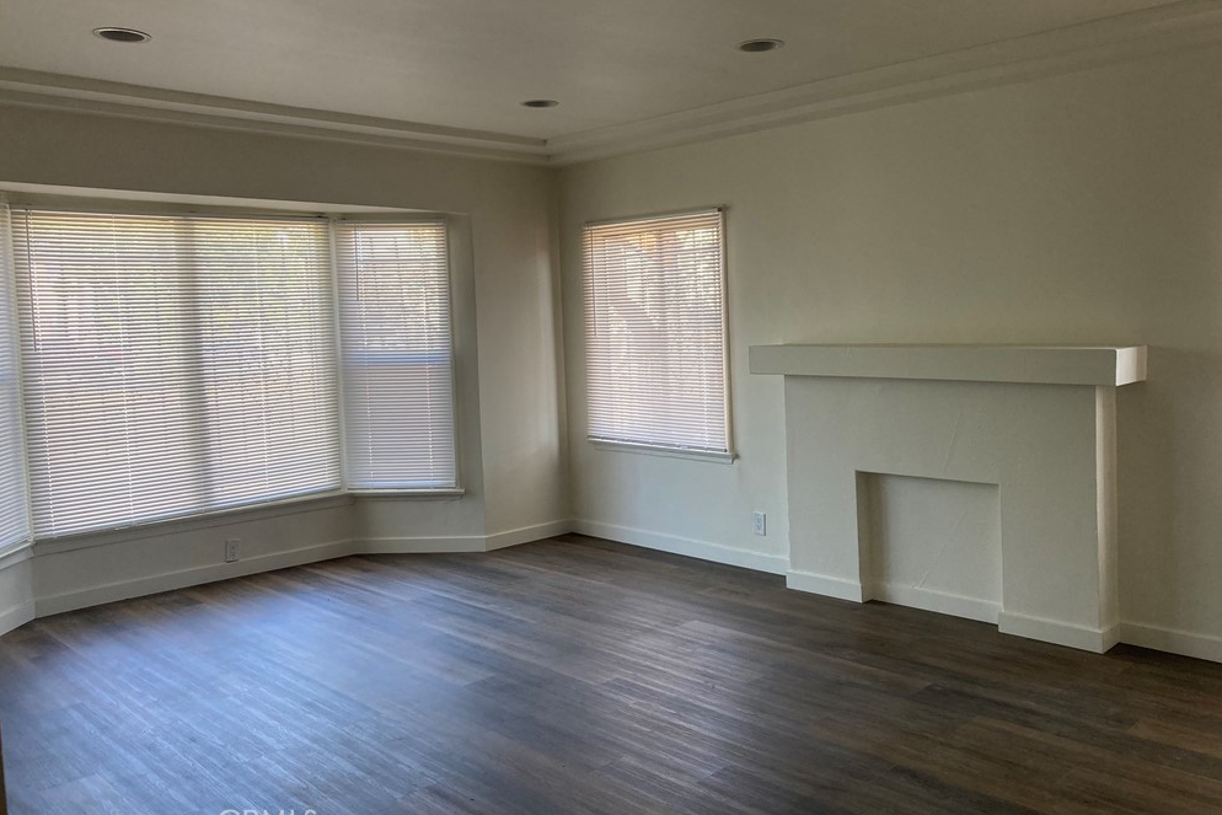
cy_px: 366
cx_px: 623
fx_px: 1018
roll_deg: +2.5
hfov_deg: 61.9
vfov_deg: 43.6
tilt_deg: -3.4
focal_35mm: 30
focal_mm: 3.99
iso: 80
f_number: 1.8
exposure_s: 1/113
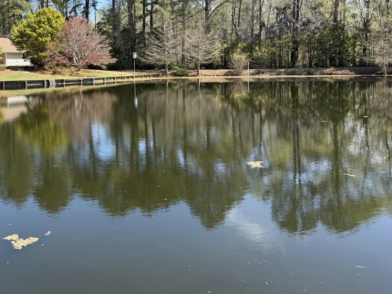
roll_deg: +2.0
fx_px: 385
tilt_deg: -2.7
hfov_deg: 52.4
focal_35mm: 34
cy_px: 87
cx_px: 115
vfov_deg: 41.0
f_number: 1.78
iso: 80
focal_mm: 6.76
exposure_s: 1/1653
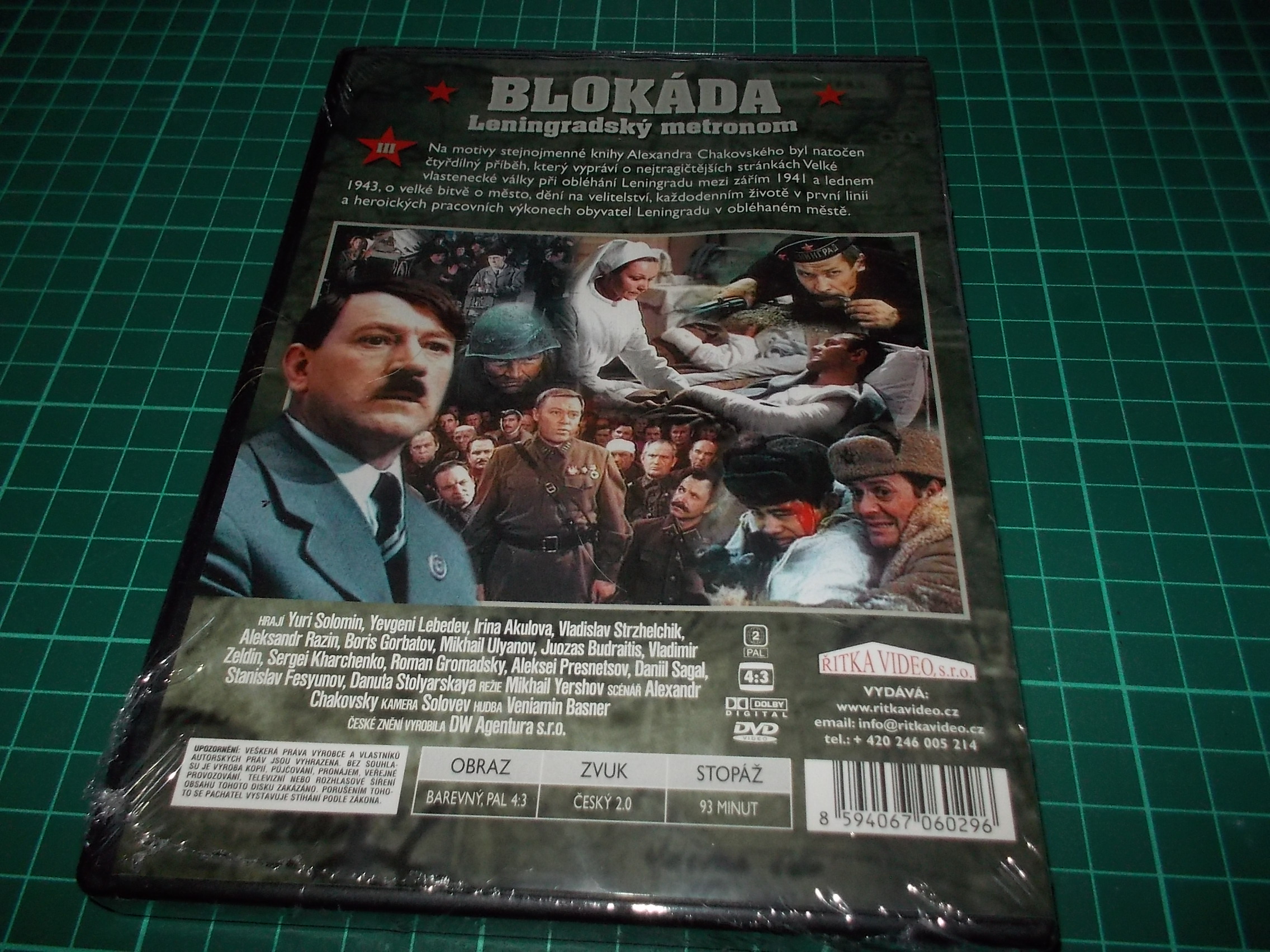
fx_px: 1064
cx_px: 635
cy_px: 476
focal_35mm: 29
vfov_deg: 48.2
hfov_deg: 61.7
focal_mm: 4.1
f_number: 3.3
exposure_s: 1/30
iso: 200
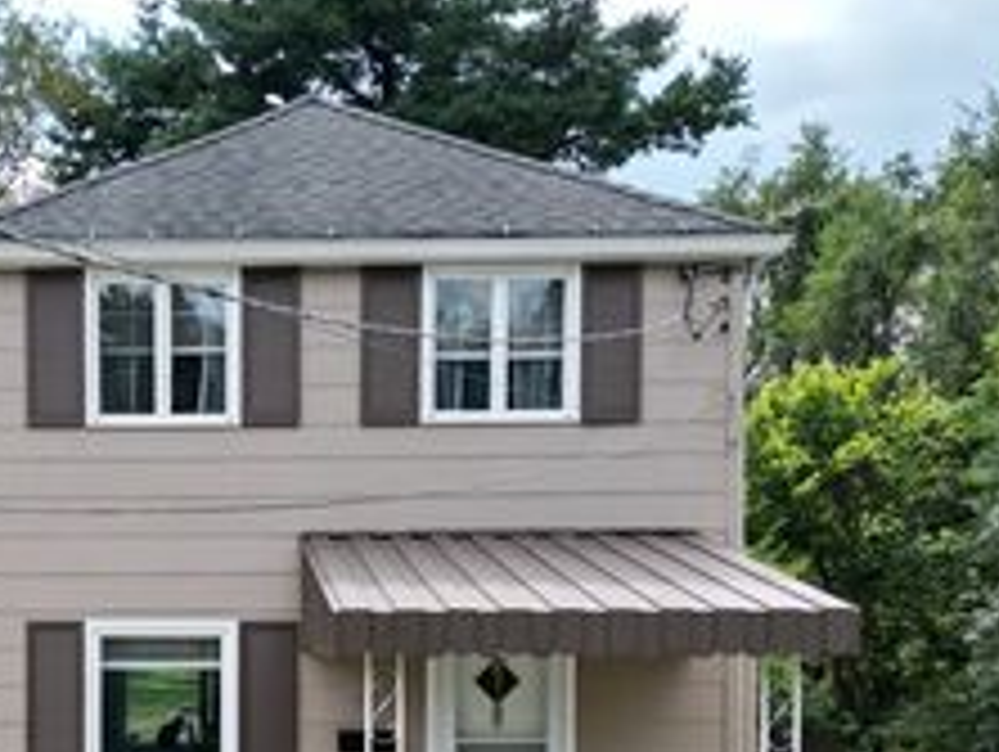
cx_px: 158
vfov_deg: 26.1
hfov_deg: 34.1
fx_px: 1560
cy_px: 687
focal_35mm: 54
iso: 130
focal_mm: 6.72
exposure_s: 1/1500
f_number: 1.7
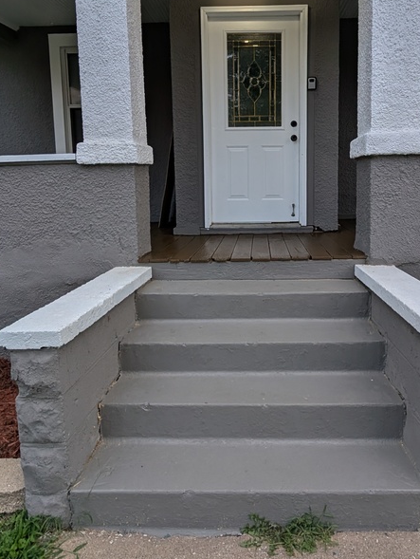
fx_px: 355
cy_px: 225
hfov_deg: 60.6
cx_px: 254
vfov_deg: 75.5
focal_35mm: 22
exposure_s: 1/385
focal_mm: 2.02
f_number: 1.7
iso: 43
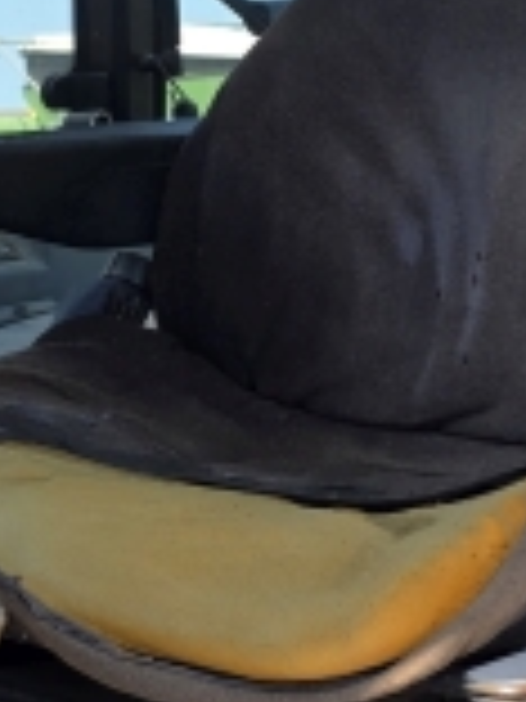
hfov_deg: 13.1
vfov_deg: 17.2
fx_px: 2289
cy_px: 117
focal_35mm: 113
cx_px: 189
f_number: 1.7
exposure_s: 1/1994
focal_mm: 6.3
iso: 80
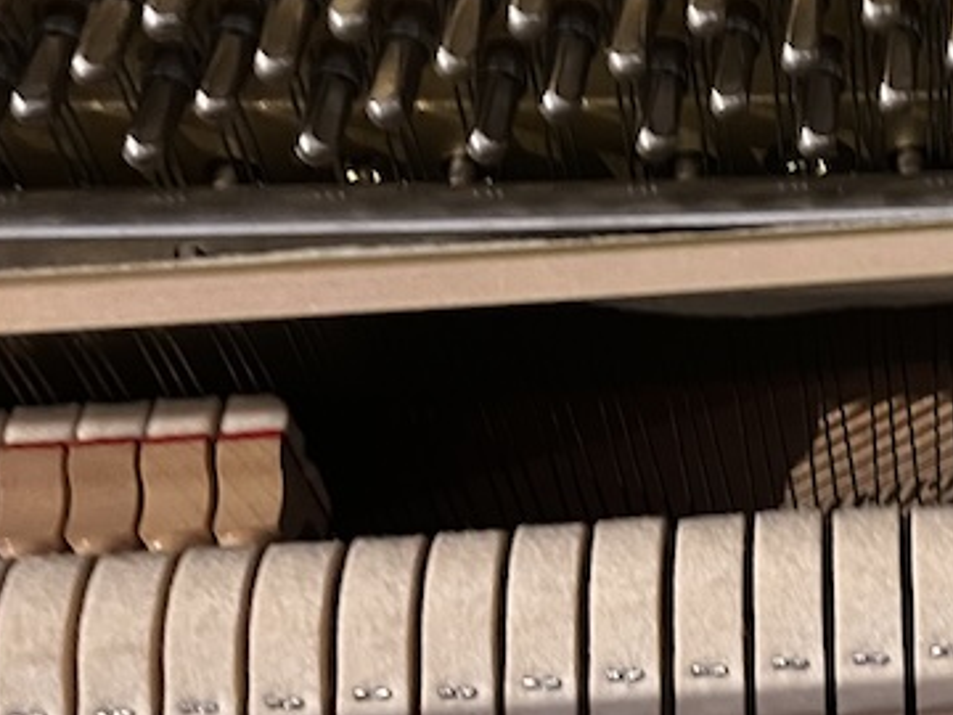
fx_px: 2037
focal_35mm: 74
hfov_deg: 23.9
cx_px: 1149
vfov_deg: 19.1
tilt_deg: -47.9
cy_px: -64
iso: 1000
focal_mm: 5.1
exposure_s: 1/30
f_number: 1.6
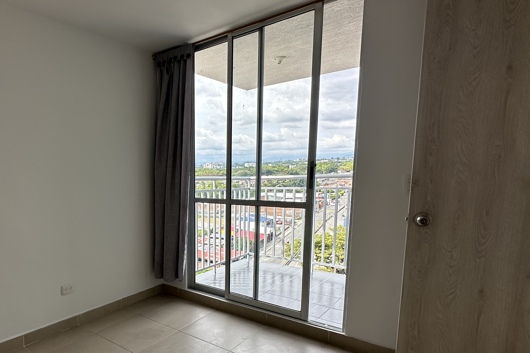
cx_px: 154
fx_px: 339
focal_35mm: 23
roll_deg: +0.2
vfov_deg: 54.4
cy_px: 224
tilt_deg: -6.2
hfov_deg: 72.4
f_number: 2.2
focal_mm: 2.22
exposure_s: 1/530
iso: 40
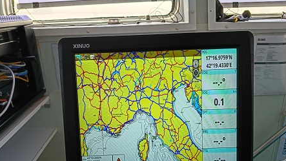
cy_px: 108
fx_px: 243
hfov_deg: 61.0
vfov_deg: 36.3
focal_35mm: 32
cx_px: 145
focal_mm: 4.81
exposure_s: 1/120
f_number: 1.8
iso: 163
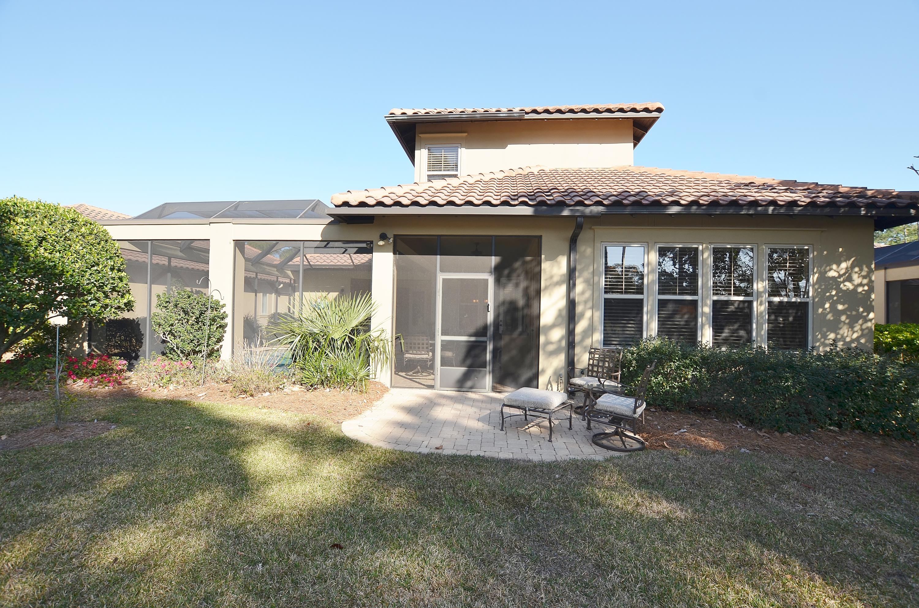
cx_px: 460
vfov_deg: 69.4
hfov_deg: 92.6
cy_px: 304
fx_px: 439
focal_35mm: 17
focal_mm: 11.5
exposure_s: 1/200
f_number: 7.1
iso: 100
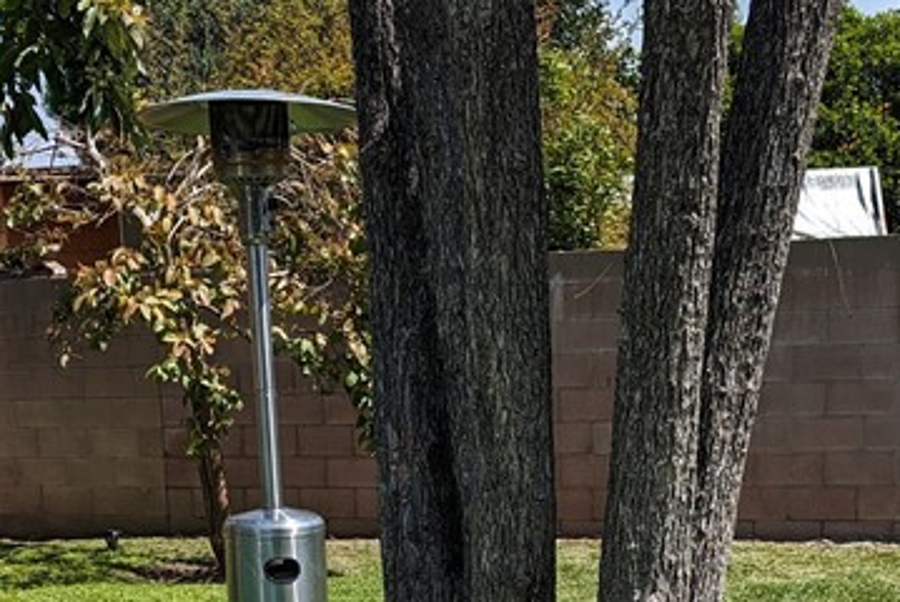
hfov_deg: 28.4
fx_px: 1776
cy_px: 745
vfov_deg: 18.1
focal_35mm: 71
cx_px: 367
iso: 19
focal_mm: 6.9
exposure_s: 1/1080
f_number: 1.68
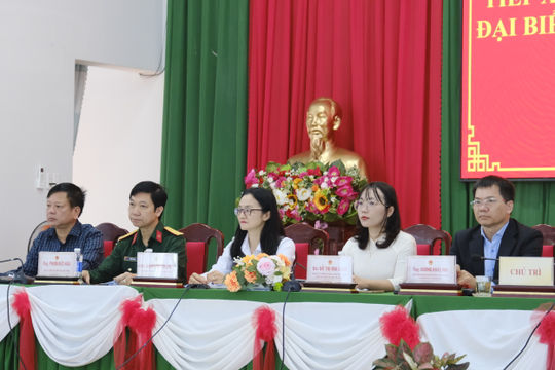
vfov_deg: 16.1
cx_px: 278
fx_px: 1310
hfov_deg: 23.9
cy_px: 185
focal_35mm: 85
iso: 4000
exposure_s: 1/170
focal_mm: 56.5
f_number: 4
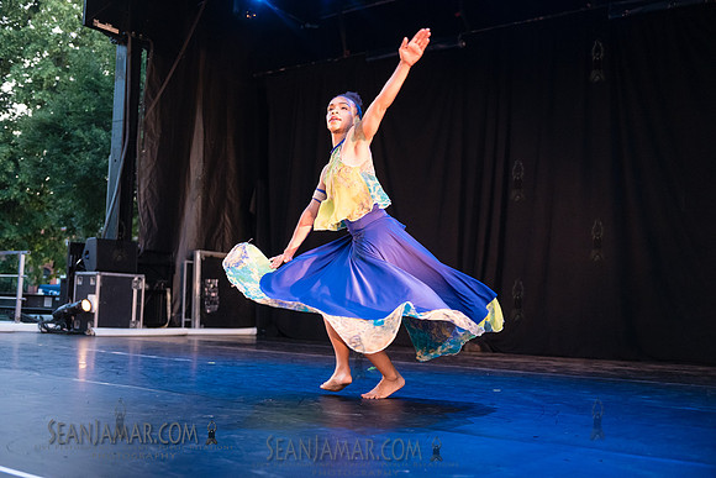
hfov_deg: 48.4
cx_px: 358
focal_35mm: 40
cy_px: 239
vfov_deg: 33.4
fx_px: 796
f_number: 2.8
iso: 4000
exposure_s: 1/400
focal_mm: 40
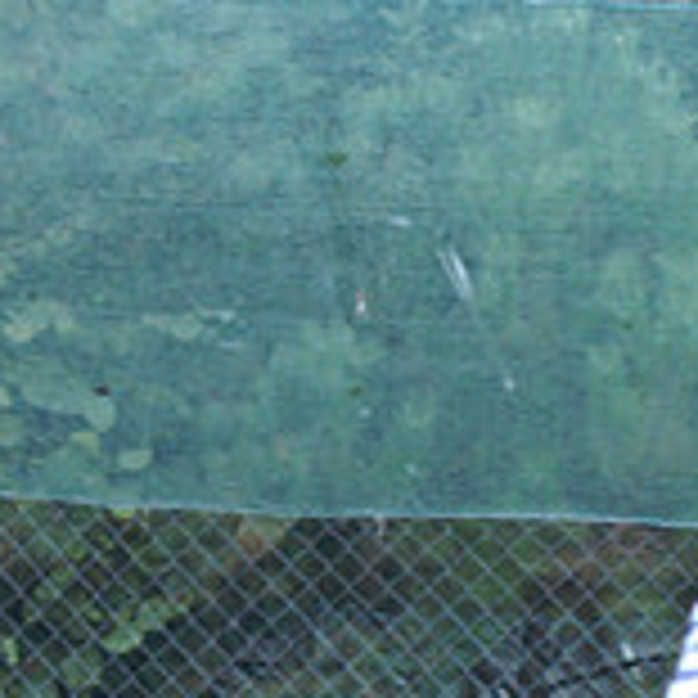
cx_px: -428
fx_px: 5452
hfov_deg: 7.2
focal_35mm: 239
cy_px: 473
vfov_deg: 7.3
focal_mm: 50
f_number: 2.2
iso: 800
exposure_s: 1/160
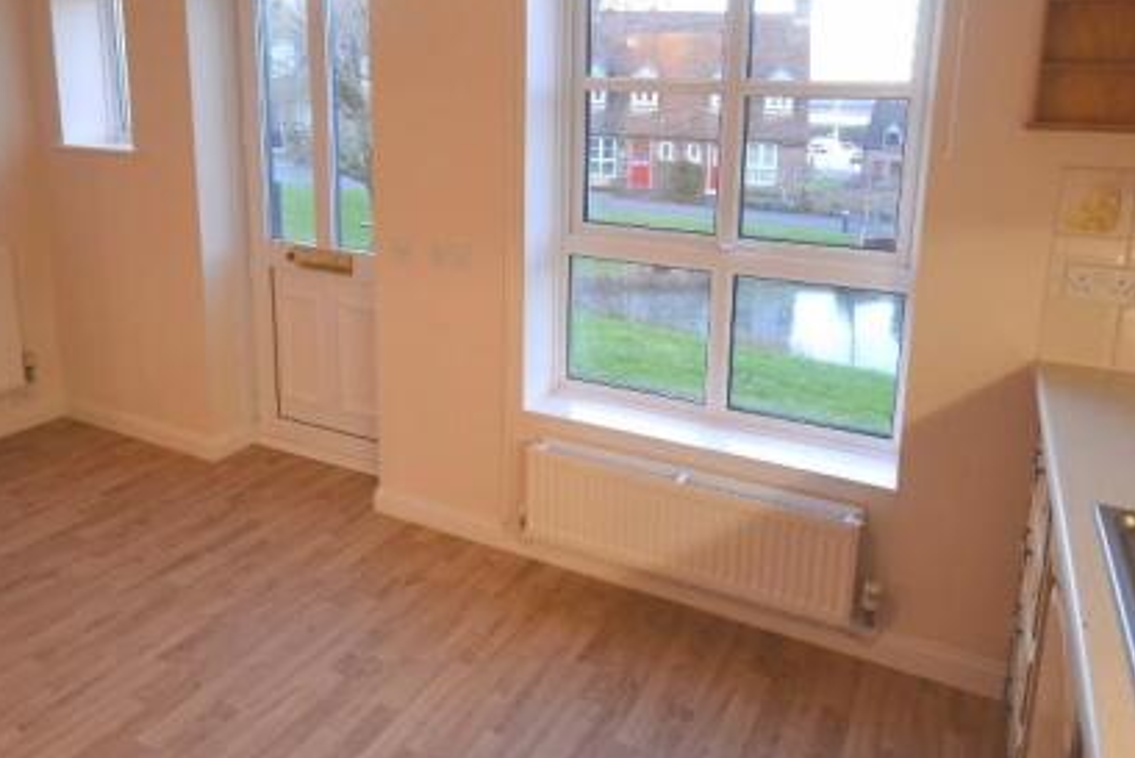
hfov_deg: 73.5
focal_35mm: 24
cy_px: 218
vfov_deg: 51.5
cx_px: 626
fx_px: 757
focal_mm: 10
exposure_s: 1/60
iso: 2000
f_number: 3.5
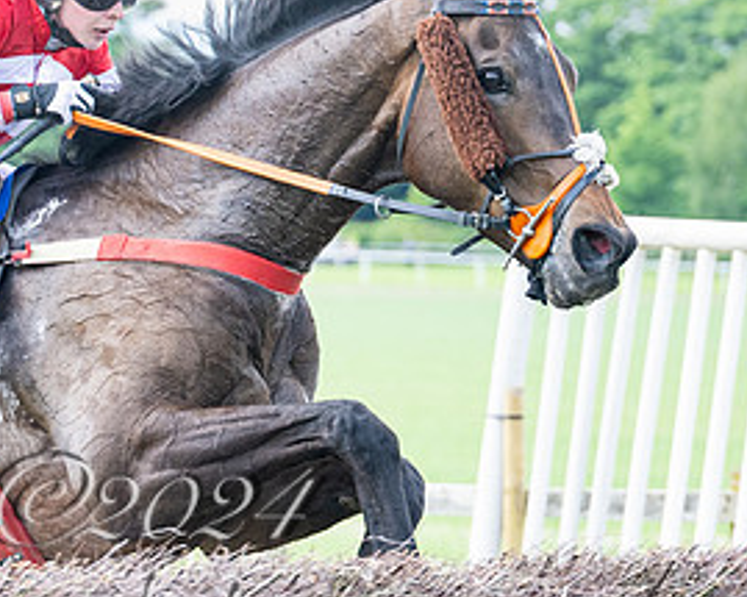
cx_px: 182
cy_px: 385
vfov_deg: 5.6
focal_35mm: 274
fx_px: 6055
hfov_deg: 7.1
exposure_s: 1/1600
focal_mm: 70
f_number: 2.8
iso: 400
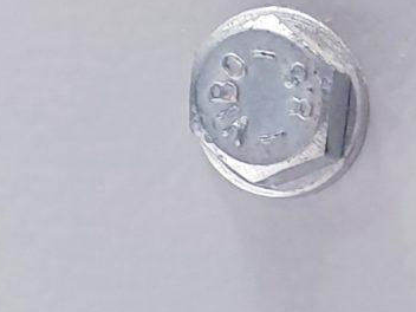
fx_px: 2271
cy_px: 1033
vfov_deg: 6.8
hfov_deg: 8.9
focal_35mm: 189
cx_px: 1164
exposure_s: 1/50
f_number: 2.4
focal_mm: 4.3
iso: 125
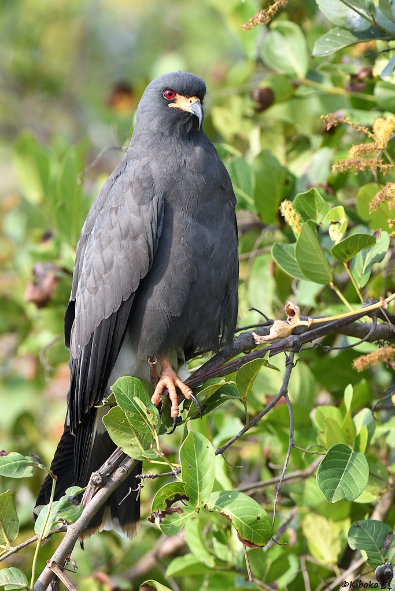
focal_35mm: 750
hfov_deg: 1.8
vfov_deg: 2.7
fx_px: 12339
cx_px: 198
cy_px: 296
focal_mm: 500
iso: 800
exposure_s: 1/1000
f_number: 5.6
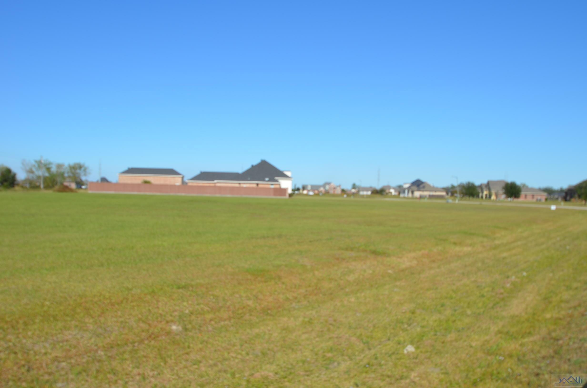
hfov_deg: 59.6
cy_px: 194
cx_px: 294
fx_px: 513
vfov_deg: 41.5
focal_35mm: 32
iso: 100
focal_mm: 21
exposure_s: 1/320
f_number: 9
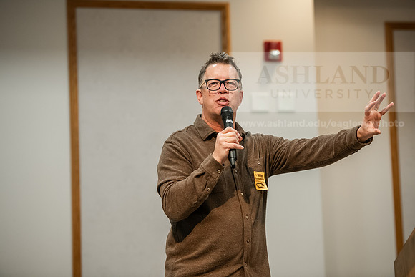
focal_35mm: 135
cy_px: 138
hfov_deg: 15.2
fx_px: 1557
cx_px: 208
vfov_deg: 10.2
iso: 2000
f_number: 3.2
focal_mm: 135
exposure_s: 1/250
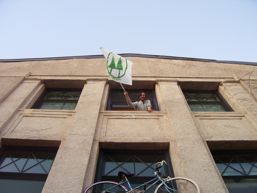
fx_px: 252
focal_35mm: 34
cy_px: 96
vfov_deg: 41.8
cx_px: 128
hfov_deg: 54.0
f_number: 2.7
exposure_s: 1/30
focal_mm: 5.6
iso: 160
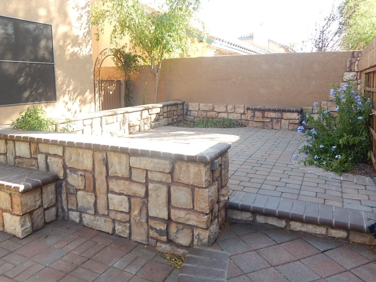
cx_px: 174
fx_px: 293
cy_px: 114
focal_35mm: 27
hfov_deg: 65.2
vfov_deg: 51.0
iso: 125
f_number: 3
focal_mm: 4
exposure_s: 1/125
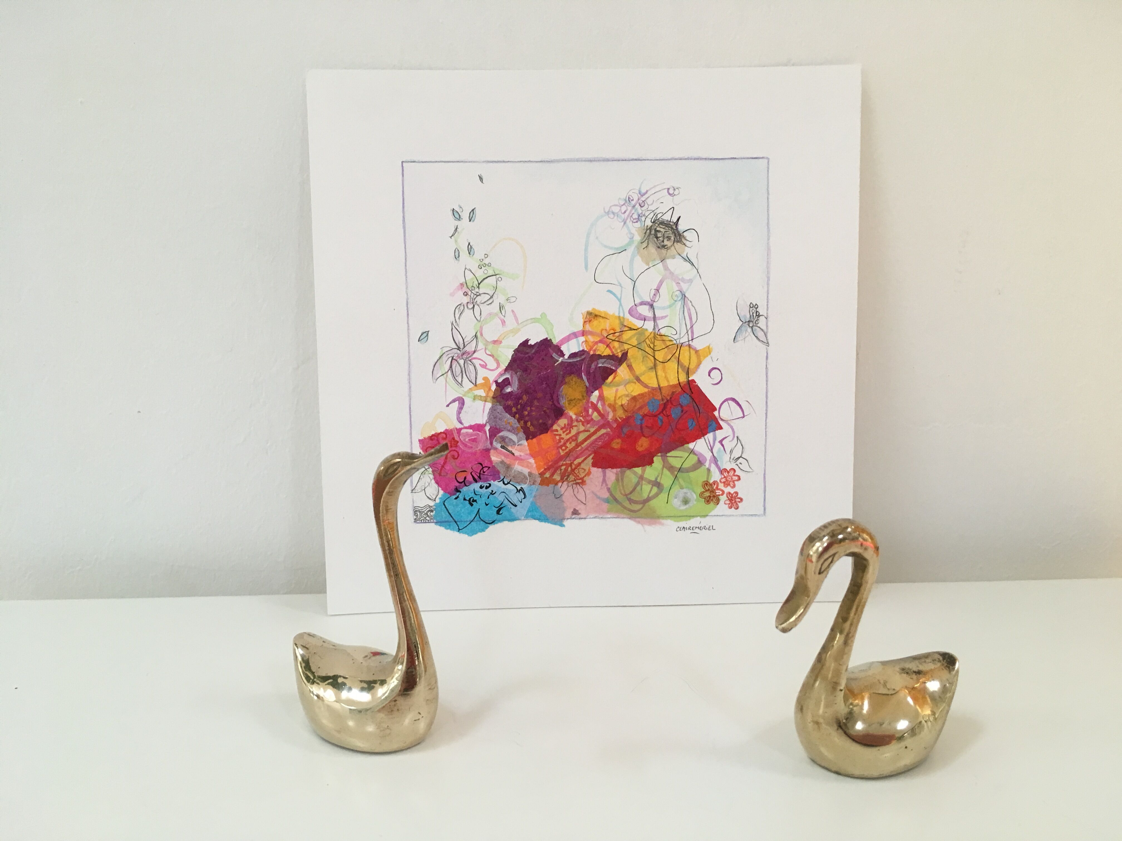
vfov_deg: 48.2
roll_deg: +1.0
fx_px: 940
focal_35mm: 29
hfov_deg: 61.7
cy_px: 420
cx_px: 561
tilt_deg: -17.4
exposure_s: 1/33
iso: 50
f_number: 2.2
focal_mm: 4.15
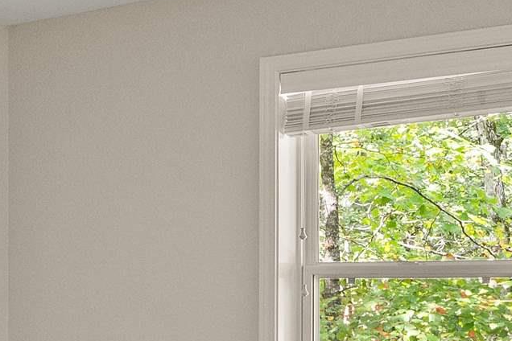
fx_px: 1272
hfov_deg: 16.4
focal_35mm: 89
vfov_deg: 15.2
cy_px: 289
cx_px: -556
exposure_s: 1/20
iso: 5000
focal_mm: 18.5
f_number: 8
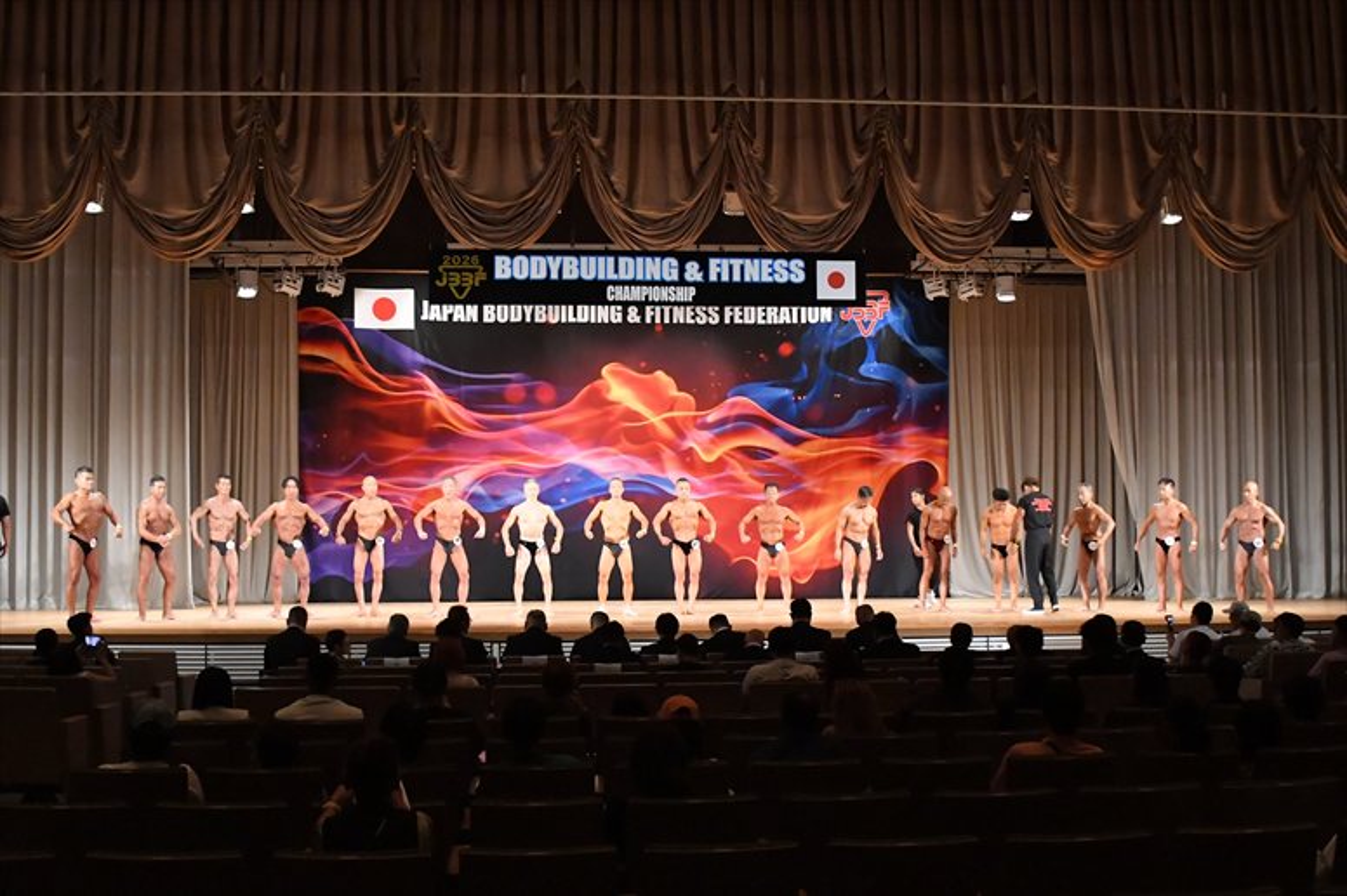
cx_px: 674
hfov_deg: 46.4
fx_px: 1571
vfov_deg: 31.9
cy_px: 448
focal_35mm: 42
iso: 9000
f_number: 5.6
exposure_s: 1/400
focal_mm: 28
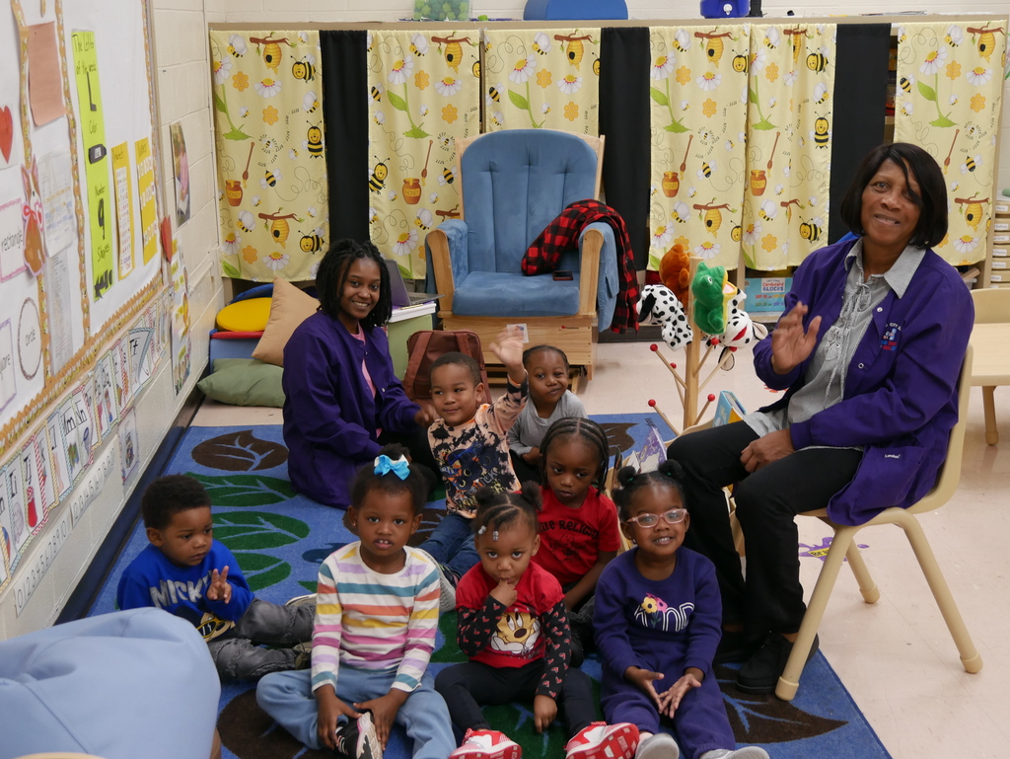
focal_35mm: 48
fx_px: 1401
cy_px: 380
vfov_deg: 30.3
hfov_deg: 39.6
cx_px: 505
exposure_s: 1/60
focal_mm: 24
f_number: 4.1
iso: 640
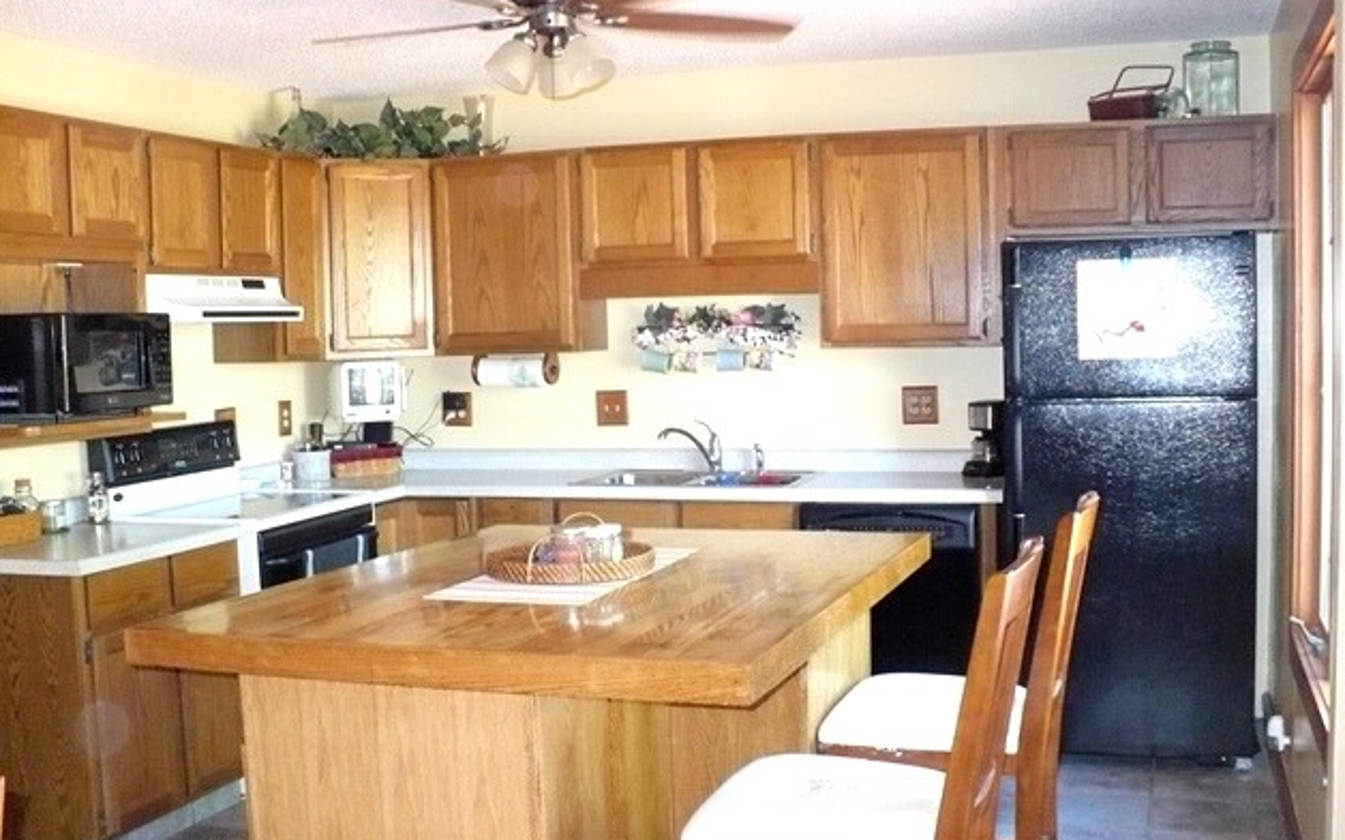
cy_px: 454
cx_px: 677
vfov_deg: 31.9
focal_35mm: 40
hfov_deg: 49.3
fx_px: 1466
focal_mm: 6.1
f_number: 2.8
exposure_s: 1/30
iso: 500
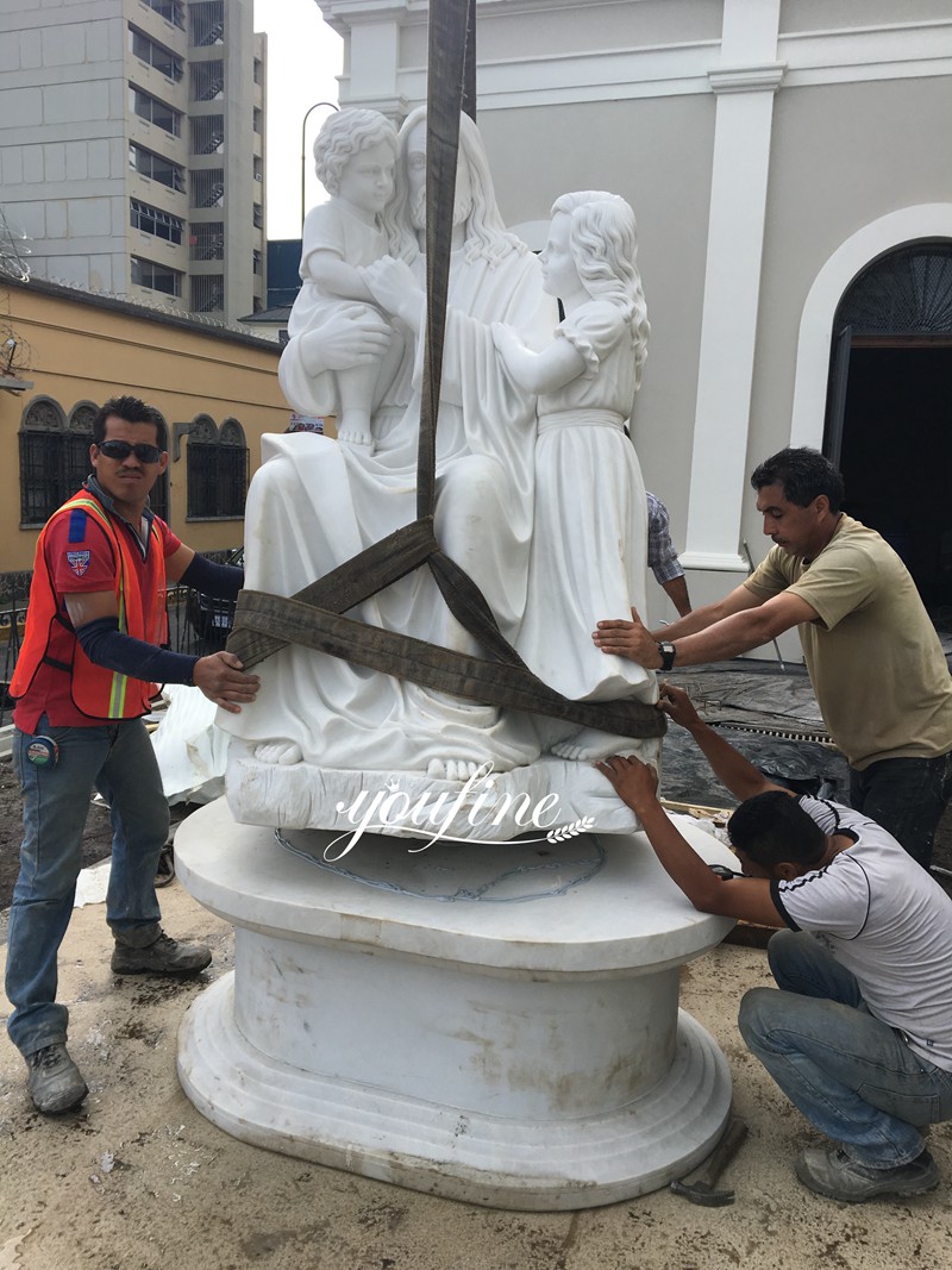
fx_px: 1064
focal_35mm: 29
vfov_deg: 61.7
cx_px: 476
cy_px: 635
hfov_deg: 48.2
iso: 25
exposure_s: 1/874
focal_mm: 4.15
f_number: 2.2
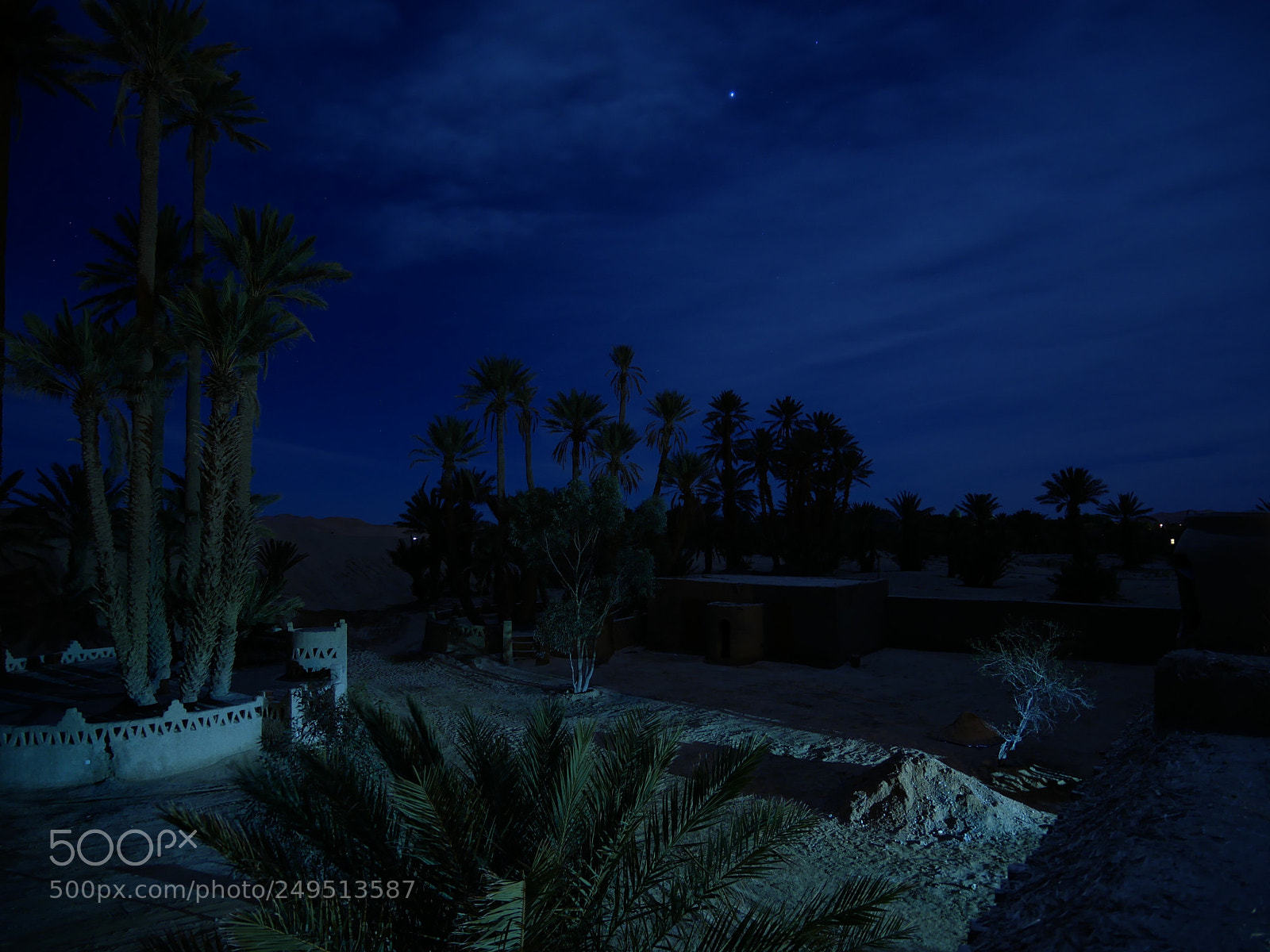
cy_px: 476
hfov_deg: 71.6
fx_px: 881
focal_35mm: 24
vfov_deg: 56.8
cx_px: 635
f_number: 3.5
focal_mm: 12
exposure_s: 15
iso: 200
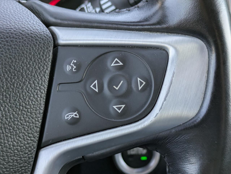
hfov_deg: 37.5
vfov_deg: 28.6
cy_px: 87
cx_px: 116
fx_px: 340
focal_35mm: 51
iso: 85
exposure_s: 1/100
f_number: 1.89
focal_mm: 5.43
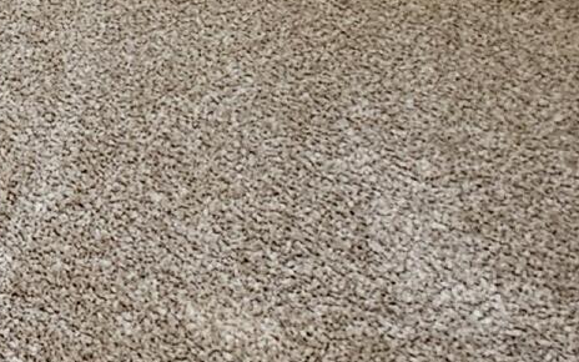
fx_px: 1404
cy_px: -722
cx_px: -683
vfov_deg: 10.5
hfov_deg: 16.0
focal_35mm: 89
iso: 400
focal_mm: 2.2
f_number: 2.2
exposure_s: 1/40
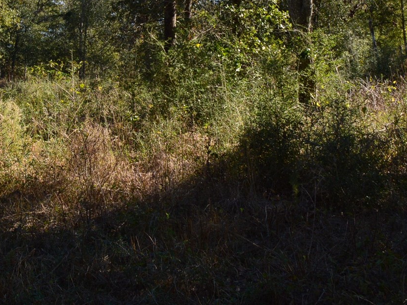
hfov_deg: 27.2
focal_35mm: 68
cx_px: 17
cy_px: -49
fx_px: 799
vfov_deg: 20.4
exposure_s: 1/250
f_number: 10
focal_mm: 18
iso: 400
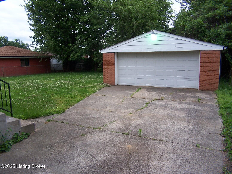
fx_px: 268
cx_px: 116
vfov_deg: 36.0
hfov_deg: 46.8
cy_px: 87
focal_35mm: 40
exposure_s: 1/90
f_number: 2.8
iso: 80
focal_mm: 6.7
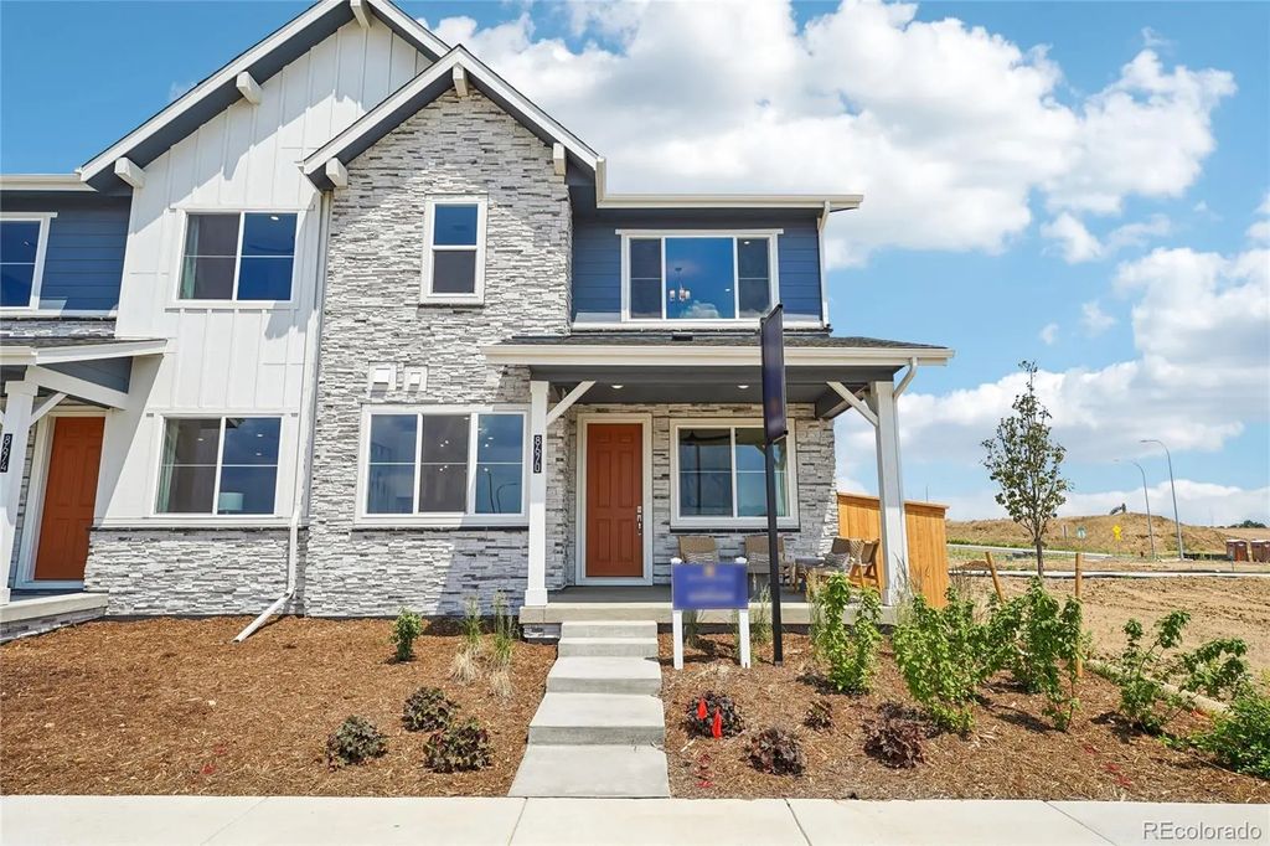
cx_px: 635
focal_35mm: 20
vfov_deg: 60.9
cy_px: 423
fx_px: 719
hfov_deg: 82.9
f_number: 8
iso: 100
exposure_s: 1/250
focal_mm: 20.4
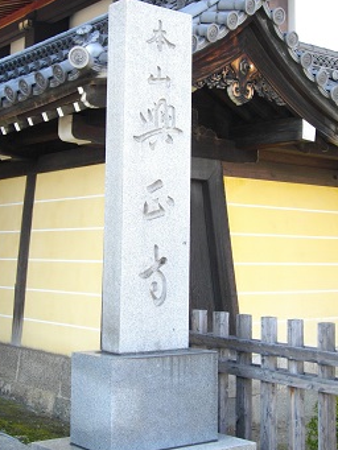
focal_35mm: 57
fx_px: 742
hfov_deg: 25.7
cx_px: 152
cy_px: 210
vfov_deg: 33.8
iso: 192
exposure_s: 1/160
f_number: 3.6
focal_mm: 8.8
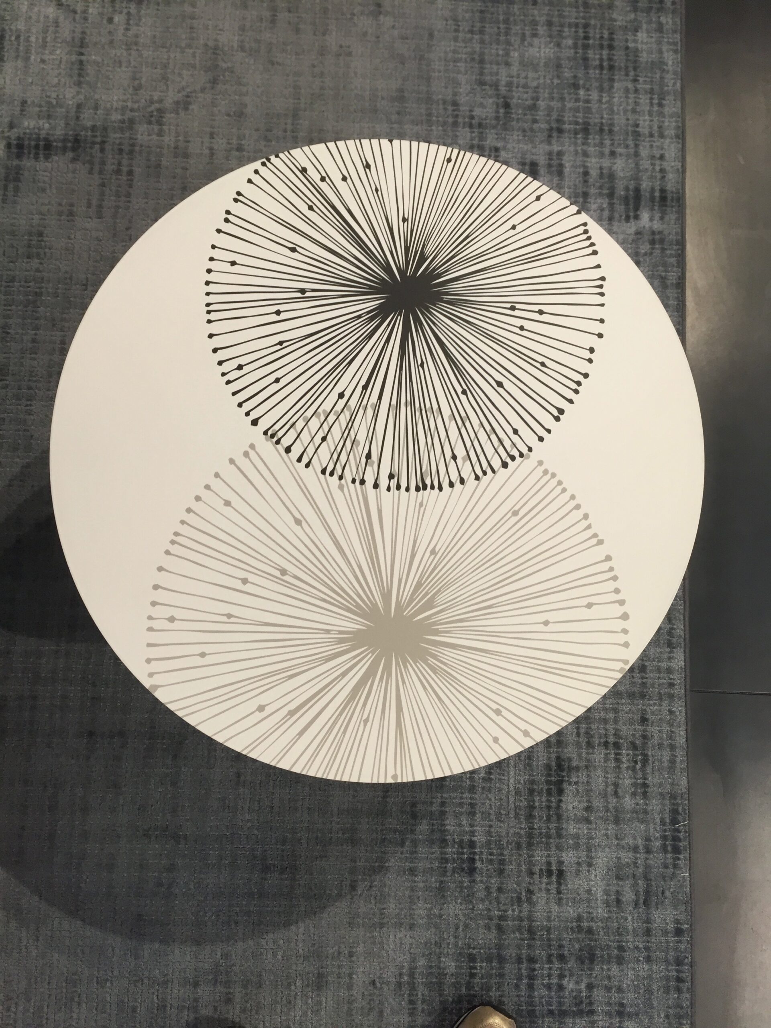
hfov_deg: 48.2
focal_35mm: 29
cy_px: 514
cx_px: 386
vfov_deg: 61.7
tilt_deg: -80.5
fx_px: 861
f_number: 2.2
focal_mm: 4.15
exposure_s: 1/33
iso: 40
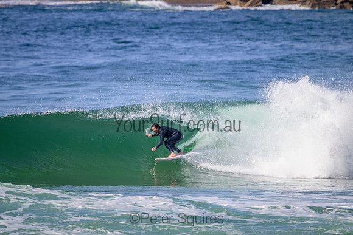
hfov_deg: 2.6
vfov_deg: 1.7
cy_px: 118
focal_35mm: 800
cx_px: 176
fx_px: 7846
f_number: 11
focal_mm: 800
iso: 1400
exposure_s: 1/2000
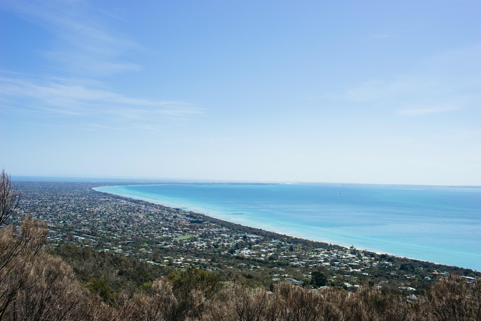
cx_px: 240
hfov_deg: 54.4
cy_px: 160
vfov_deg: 37.9
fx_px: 468
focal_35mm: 35
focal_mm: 35
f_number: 8
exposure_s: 1/320
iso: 100
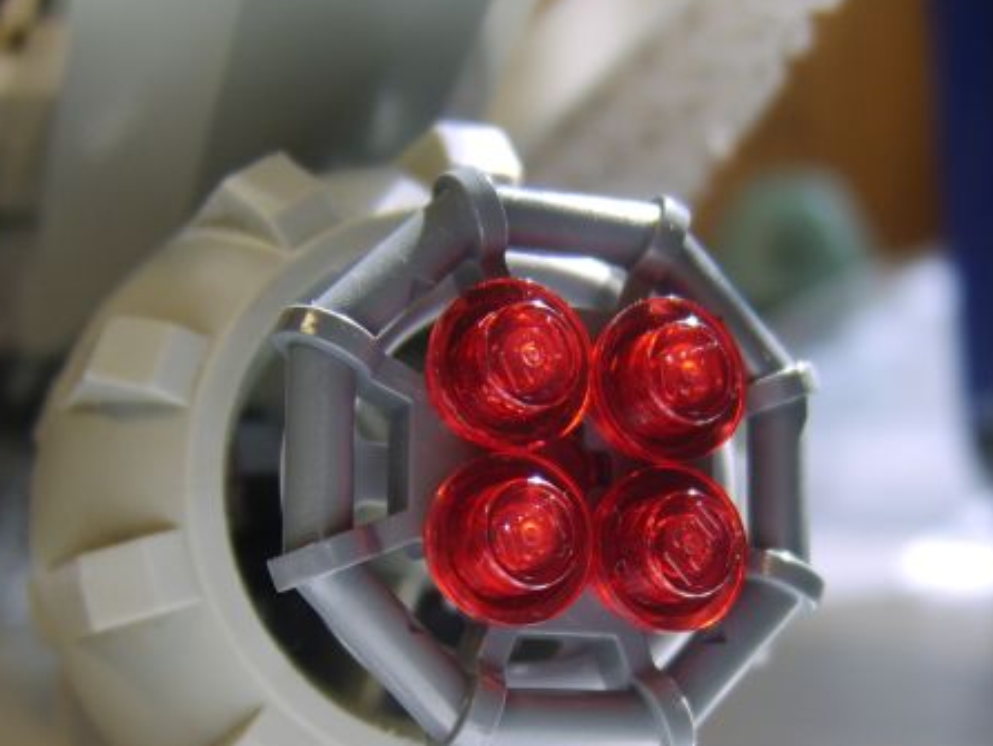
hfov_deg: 38.1
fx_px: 1435
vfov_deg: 28.8
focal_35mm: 50
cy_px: 543
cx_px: 563
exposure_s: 1/36
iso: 71
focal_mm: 8.13
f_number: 2.7
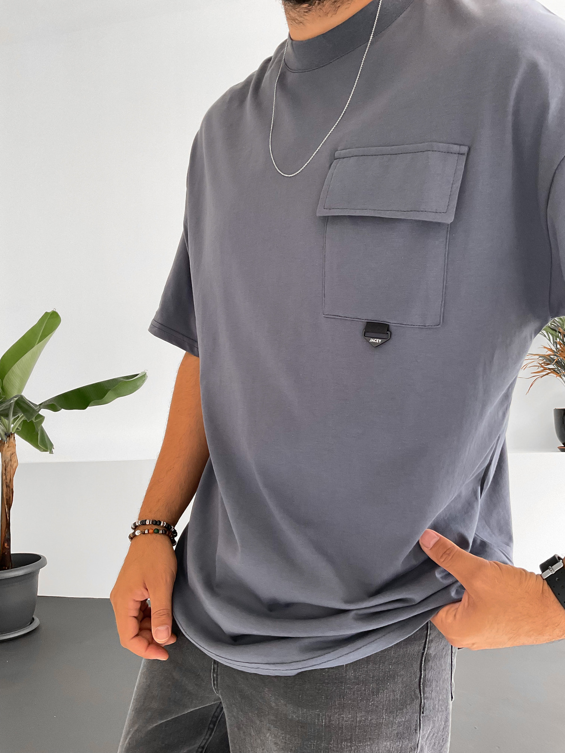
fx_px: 631
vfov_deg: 61.7
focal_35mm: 29
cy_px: 376
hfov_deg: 48.2
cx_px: 282
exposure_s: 1/105
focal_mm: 3
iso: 64
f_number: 1.8
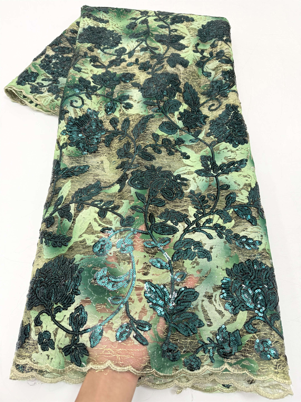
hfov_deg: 56.8
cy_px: 201
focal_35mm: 24
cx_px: 150
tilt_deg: -61.2
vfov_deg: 71.6
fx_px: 278
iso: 200
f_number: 1.78
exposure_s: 1/121
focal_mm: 6.76
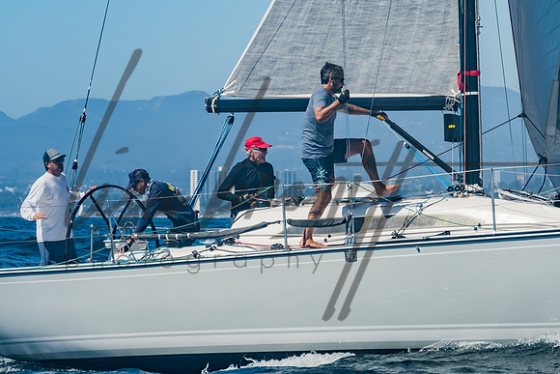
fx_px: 3727
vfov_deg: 5.7
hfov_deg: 8.6
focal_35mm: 240
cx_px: 321
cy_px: 96
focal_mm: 120
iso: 160
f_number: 6.3
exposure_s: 1/640
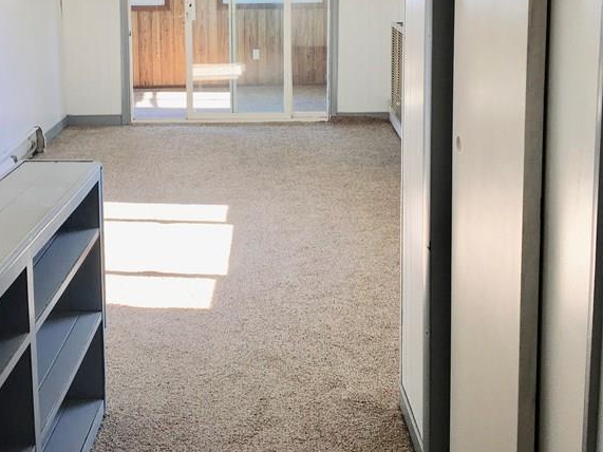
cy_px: 88
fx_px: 906
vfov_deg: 27.4
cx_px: 247
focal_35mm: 52
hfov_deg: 36.7
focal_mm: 4.15
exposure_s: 1/120
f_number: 2.2
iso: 32
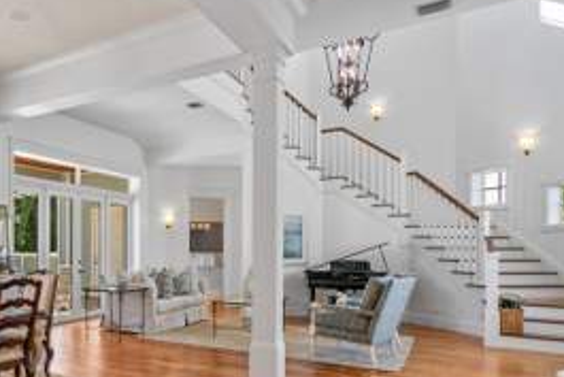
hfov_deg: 57.9
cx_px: 98
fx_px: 455
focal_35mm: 29
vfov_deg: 44.6
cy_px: 241
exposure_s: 1/25
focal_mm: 16
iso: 400
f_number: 8
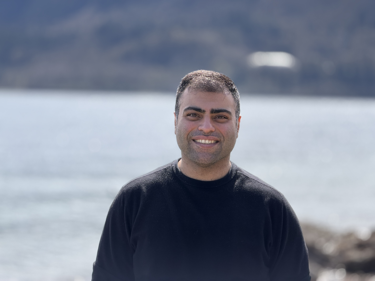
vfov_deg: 14.8
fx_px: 1083
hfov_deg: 19.6
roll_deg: -1.2
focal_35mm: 100
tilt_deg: -2.9
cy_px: 140
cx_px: 188
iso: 50
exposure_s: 1/619
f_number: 2.8
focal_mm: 16.89
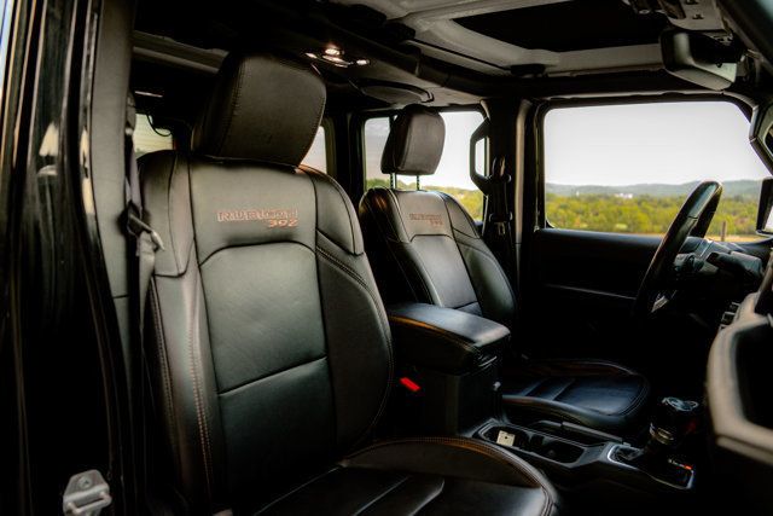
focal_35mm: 24
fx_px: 515
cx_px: 386
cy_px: 258
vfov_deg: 53.2
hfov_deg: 73.7
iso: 1250
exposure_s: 1/250
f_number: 2.8
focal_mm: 24
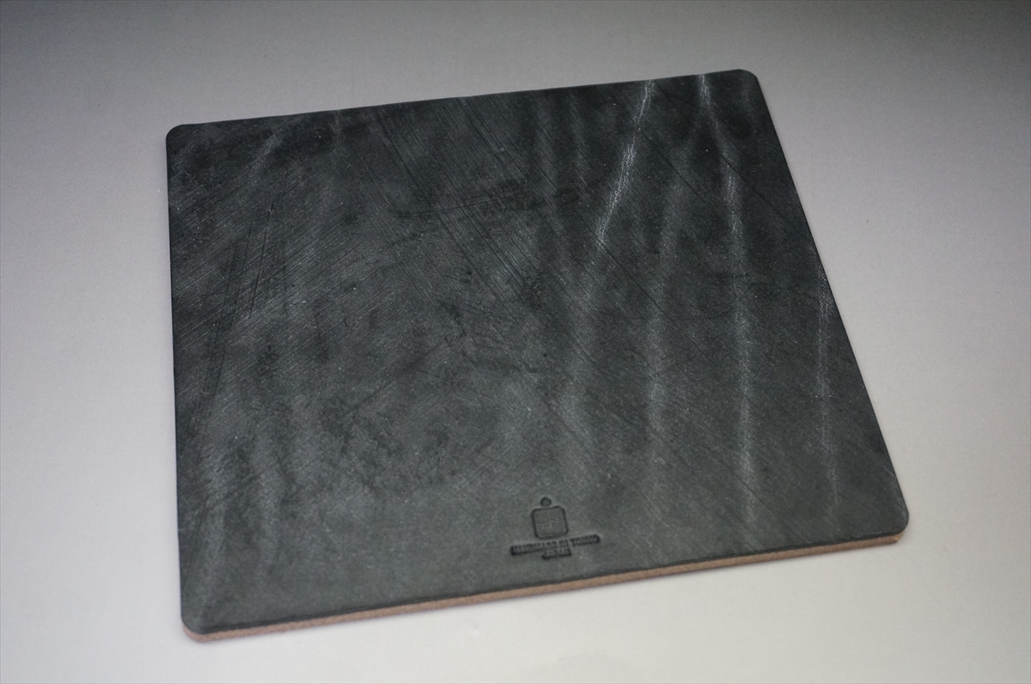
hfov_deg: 43.7
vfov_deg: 29.8
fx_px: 1287
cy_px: 342
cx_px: 516
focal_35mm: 45
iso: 2500
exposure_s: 1/160
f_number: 5
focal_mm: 30
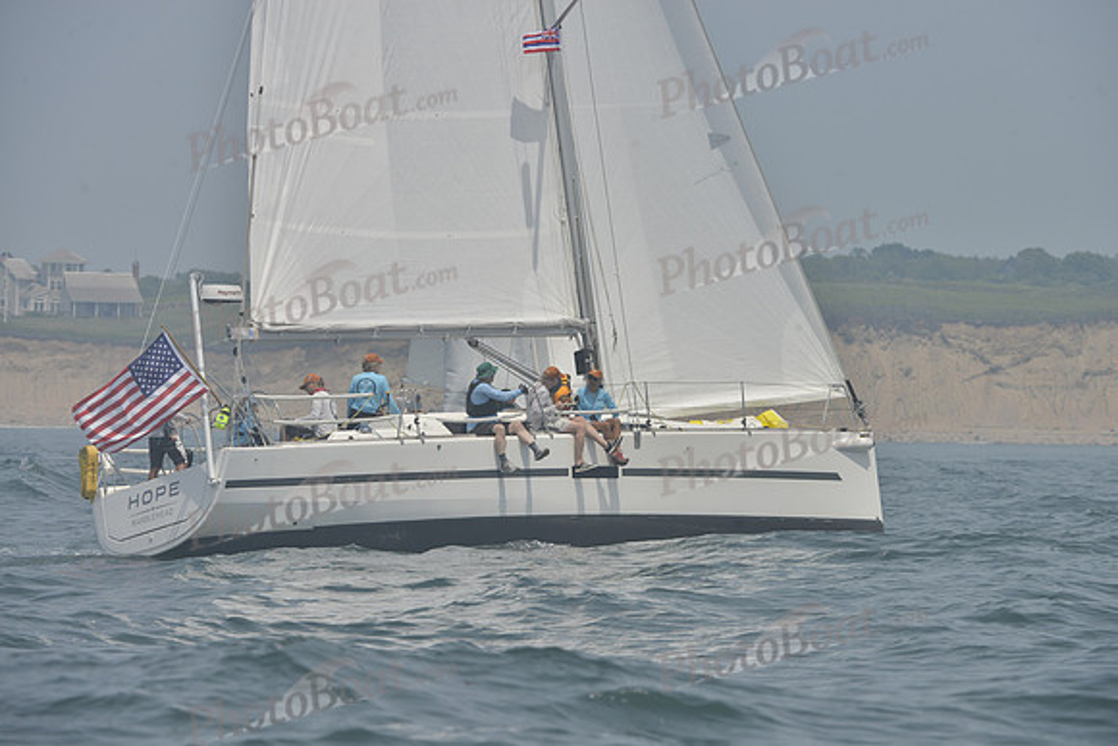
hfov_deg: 5.9
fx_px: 10871
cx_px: 559
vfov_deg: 3.9
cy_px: 373
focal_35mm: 350
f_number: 10
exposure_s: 1/1000
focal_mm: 350
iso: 280
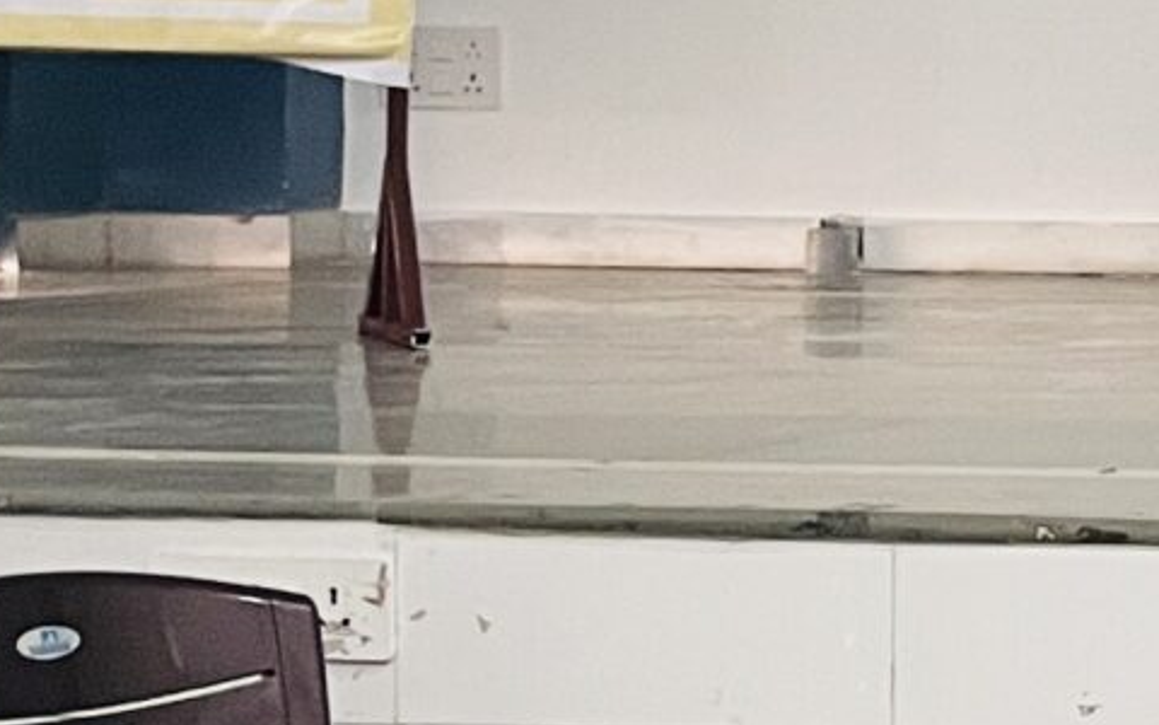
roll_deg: -0.4
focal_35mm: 147
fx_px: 4643
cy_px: 208
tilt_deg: -0.8
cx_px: 2709
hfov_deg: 11.8
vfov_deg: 8.9
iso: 200
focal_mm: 4.2
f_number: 1.6
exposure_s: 1/50
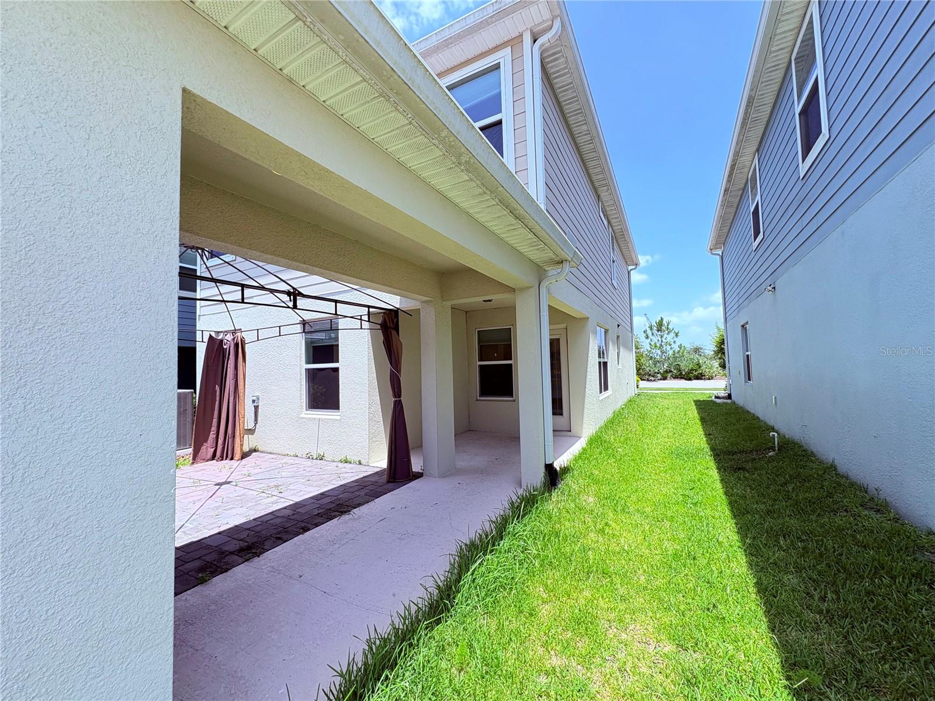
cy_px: 350
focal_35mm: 14
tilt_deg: +3.2
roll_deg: +2.6
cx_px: 468
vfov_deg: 85.7
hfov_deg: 102.1
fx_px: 378
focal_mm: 2.22
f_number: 2.2
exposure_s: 1/578
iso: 64
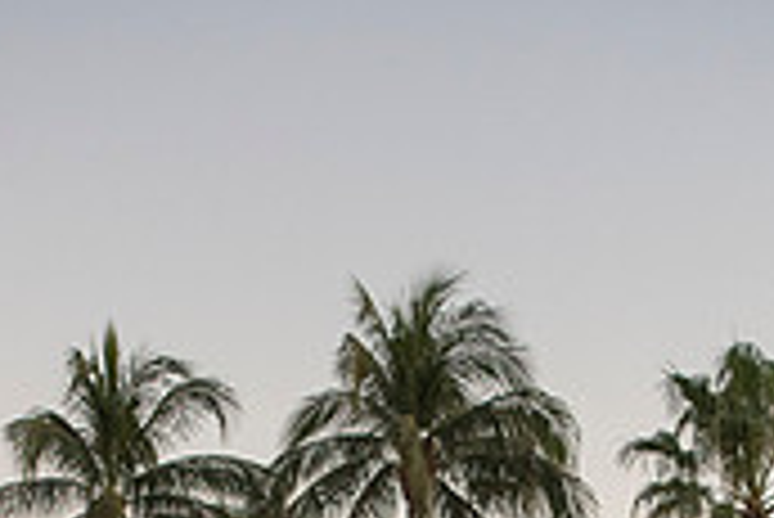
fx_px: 2109
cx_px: 454
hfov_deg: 20.8
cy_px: 854
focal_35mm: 98
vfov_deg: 13.0
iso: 2000
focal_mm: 29
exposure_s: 1/1600
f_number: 3.2
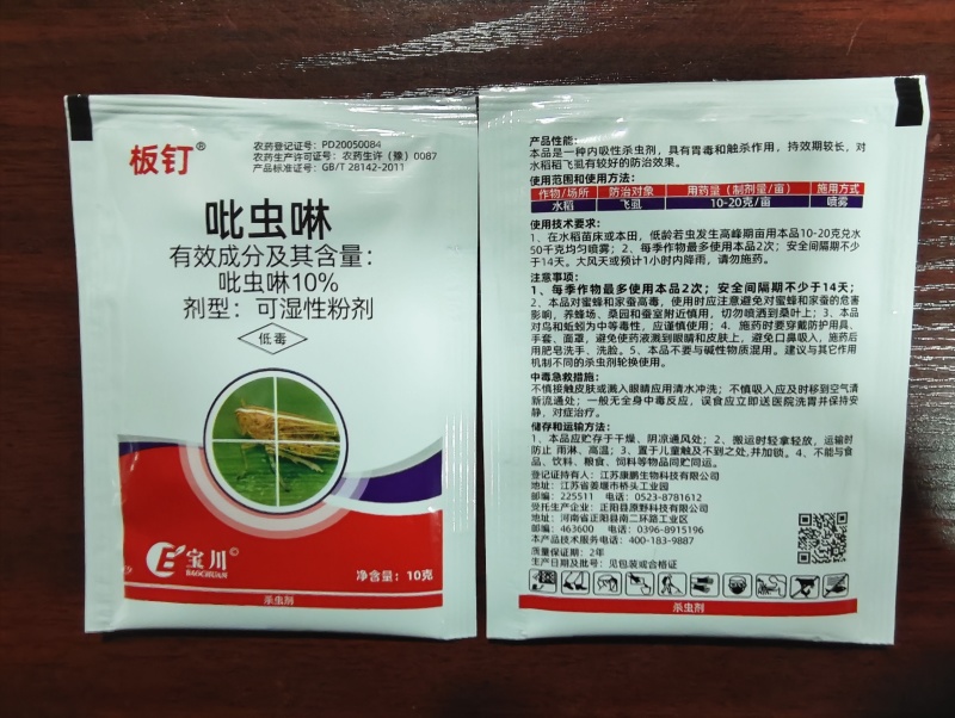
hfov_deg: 67.2
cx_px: 478
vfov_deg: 53.2
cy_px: 359
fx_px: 718
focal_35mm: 26
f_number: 2
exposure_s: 1/9.09
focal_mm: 2.32
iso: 1638
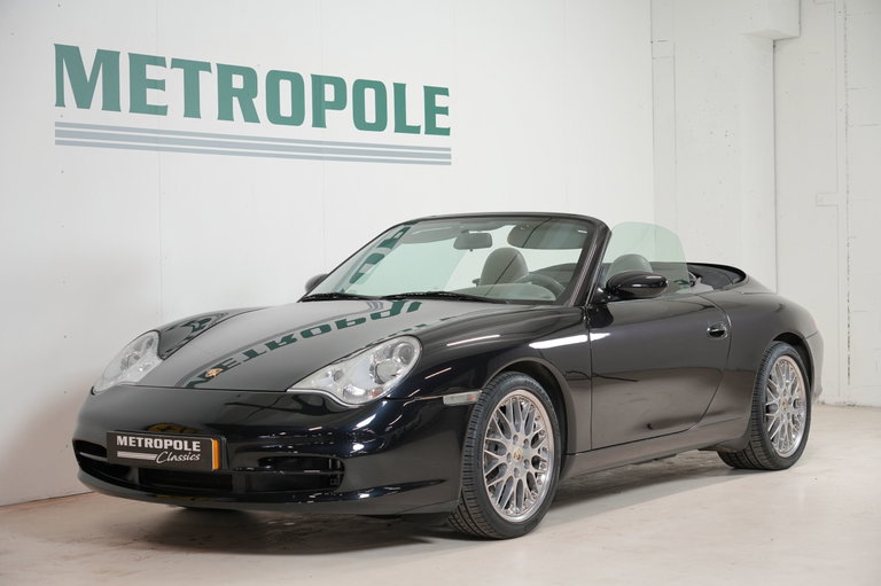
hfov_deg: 30.5
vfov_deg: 20.6
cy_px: 293
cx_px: 440
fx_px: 1614
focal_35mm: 66
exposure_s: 1/40
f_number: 3.2
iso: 400
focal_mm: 44
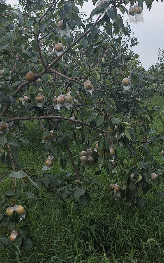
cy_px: 125
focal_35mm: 58
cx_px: 83
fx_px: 415
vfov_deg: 35.1
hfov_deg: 22.4
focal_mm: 5.84
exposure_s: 1/205
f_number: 1.6
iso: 50
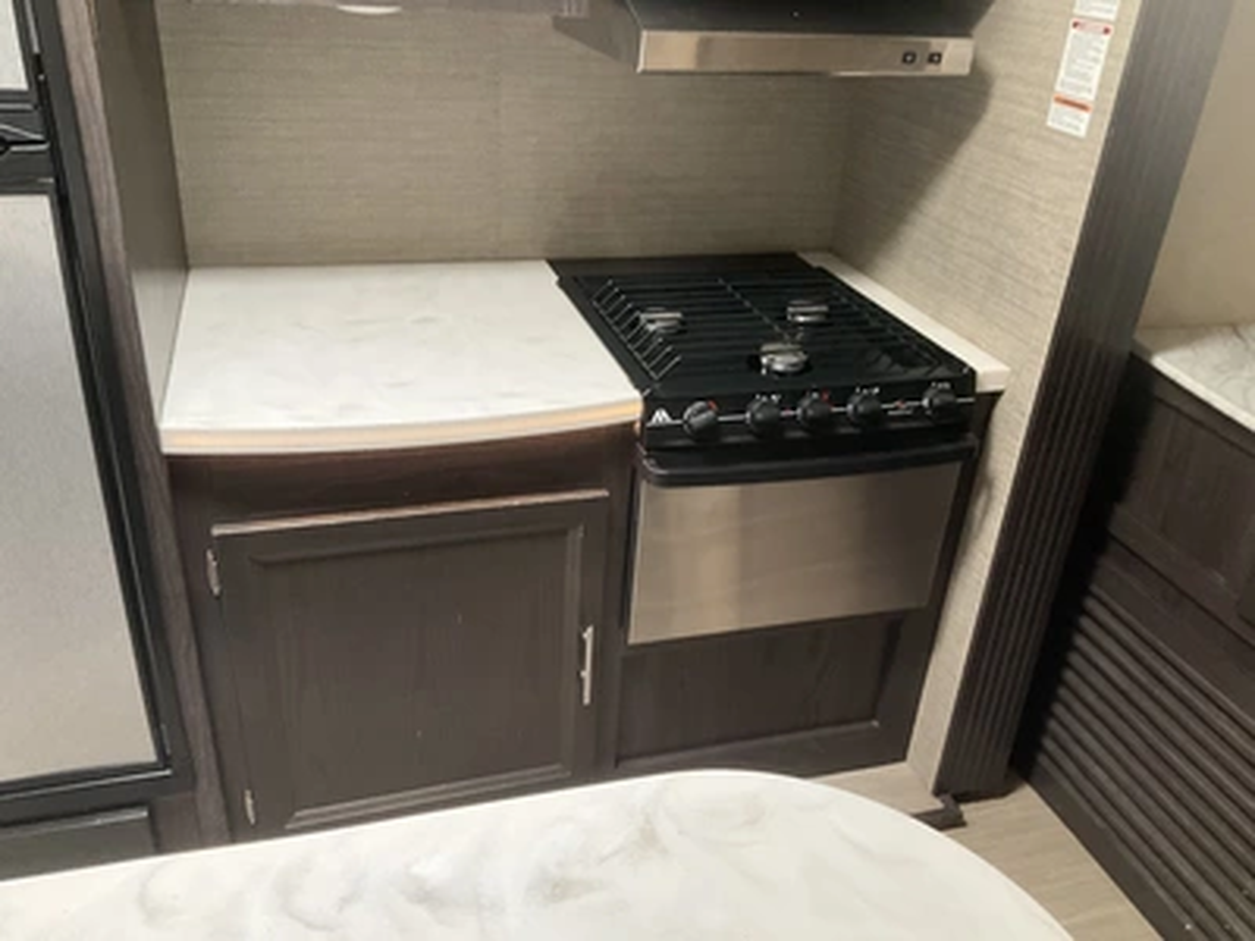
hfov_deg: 61.7
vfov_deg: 48.2
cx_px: 628
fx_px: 1051
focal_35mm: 29
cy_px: 470
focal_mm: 3
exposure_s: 1/60
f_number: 1.8
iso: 80
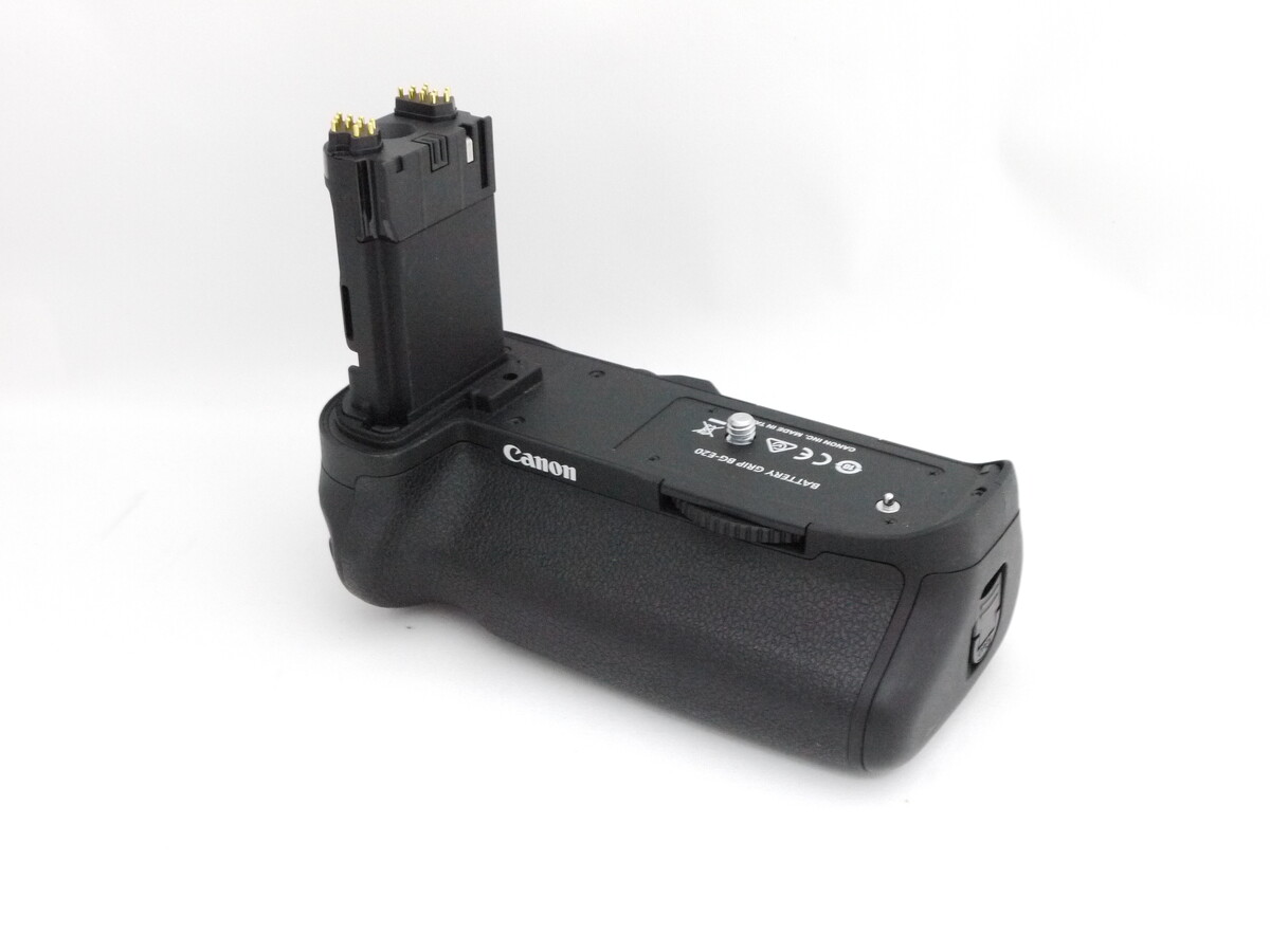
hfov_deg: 44.8
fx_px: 1541
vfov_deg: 34.3
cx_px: 635
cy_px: 476
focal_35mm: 42
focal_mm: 21
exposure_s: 1/25
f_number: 10
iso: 1600
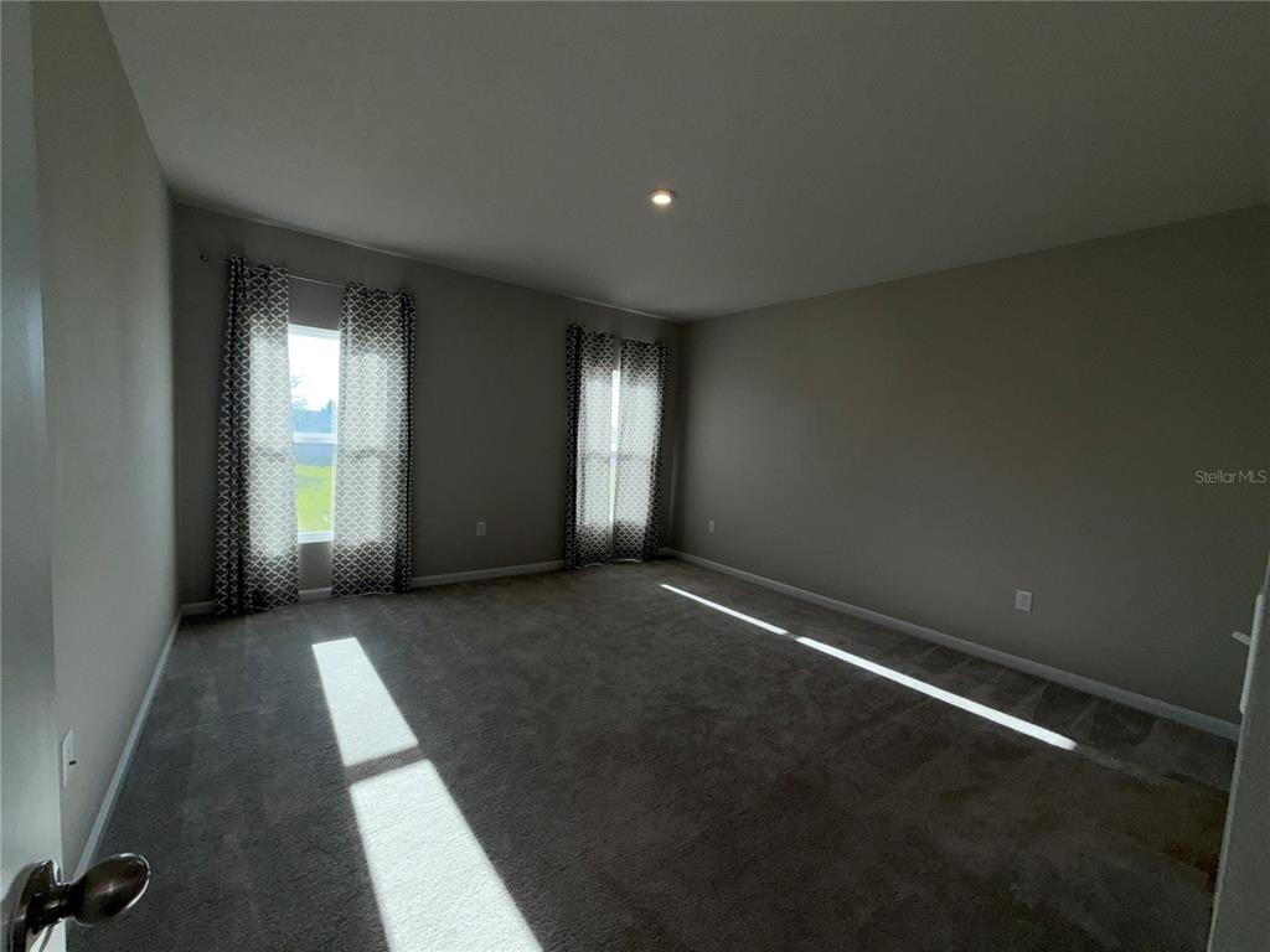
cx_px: 635
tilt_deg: -4.1
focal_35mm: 14
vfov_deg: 85.7
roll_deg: -2.5
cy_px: 476
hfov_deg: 102.1
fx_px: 514
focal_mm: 2.22
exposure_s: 1/214
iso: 16
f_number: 2.2
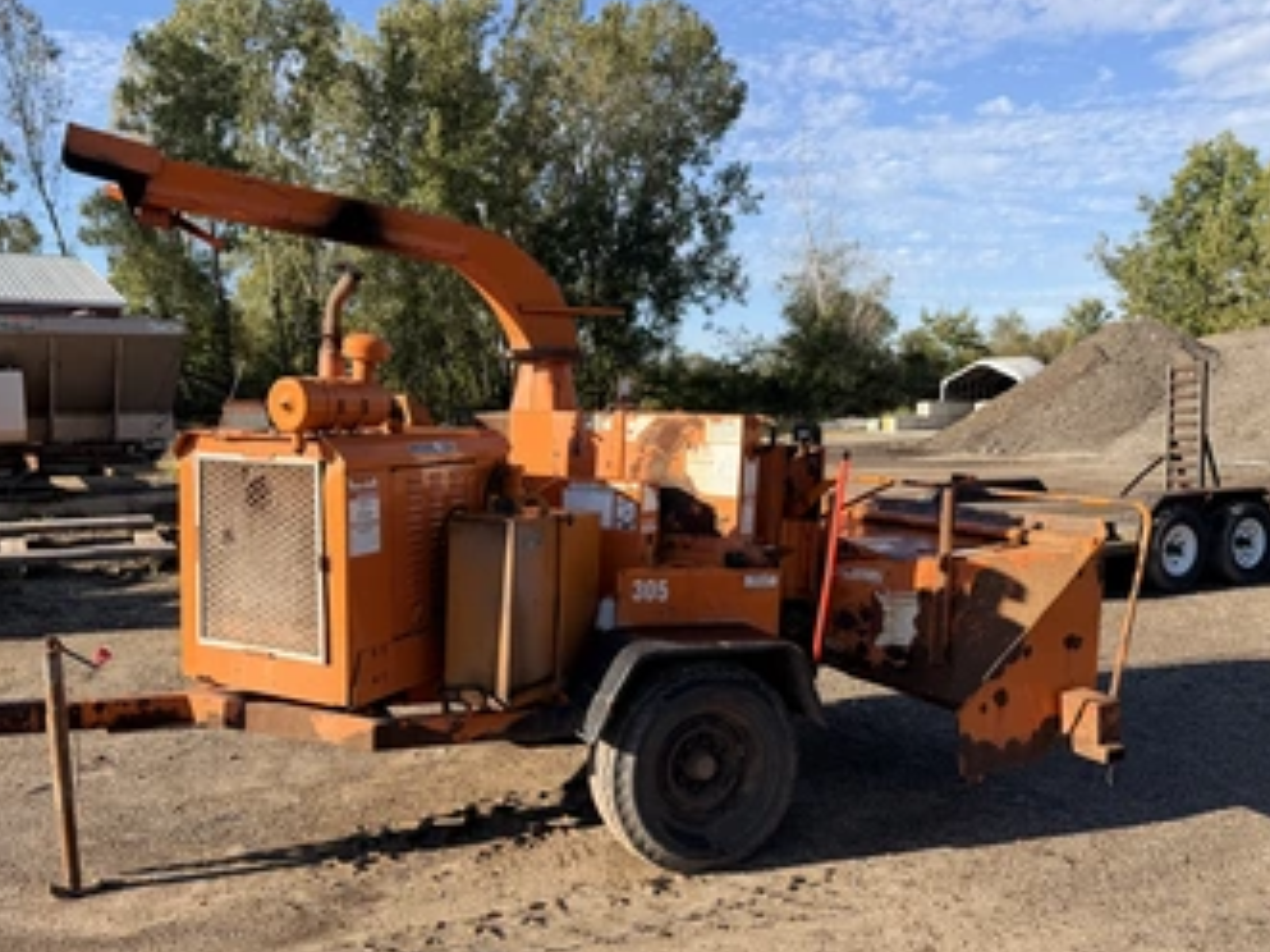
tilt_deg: -1.4
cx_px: 522
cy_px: 522
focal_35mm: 29
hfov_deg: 61.3
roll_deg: +0.3
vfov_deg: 48.1
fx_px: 1064
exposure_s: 1/2110
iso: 80
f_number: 1.78
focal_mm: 6.76
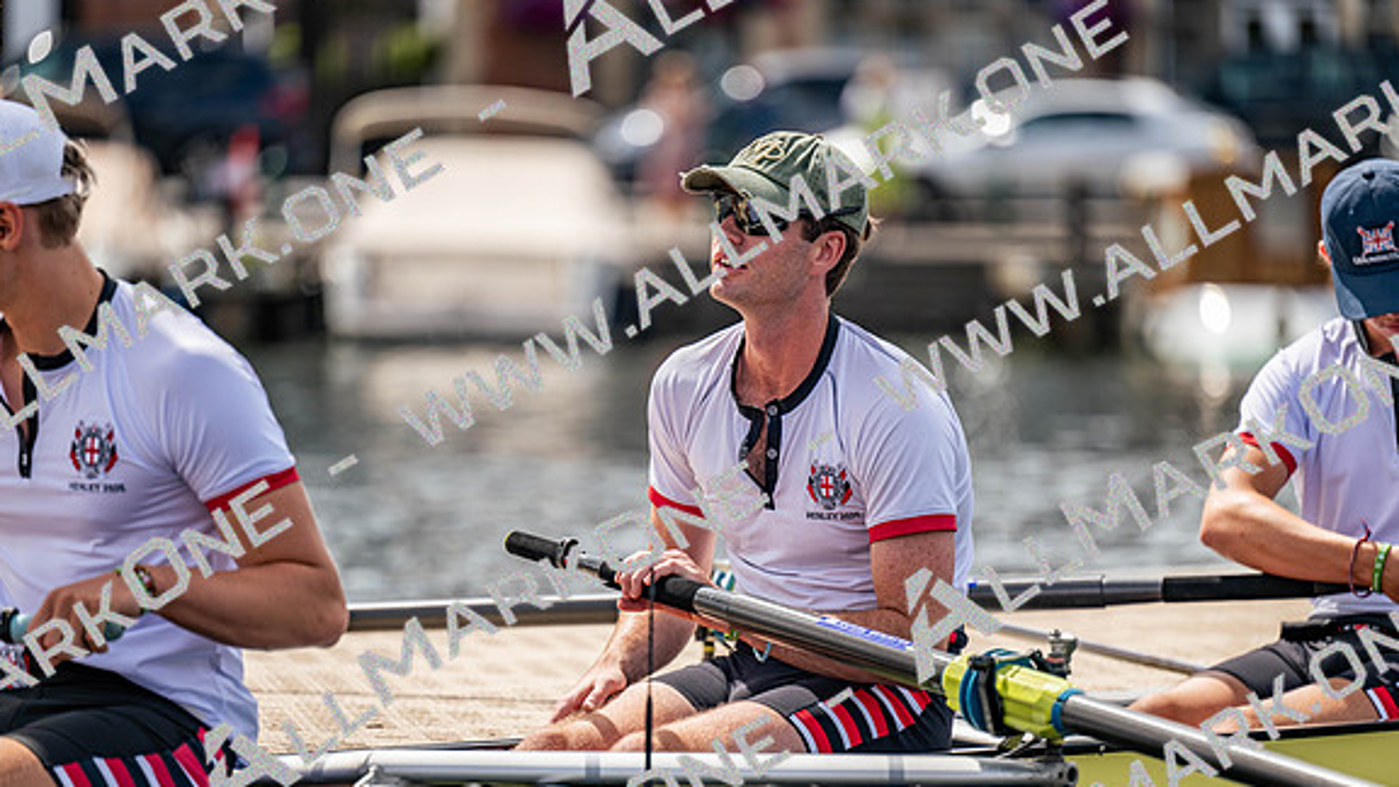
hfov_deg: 10.2
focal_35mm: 211
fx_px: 7827
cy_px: 453
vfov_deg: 5.8
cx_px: 697
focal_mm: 200
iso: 100
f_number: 2.8
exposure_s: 1/2000
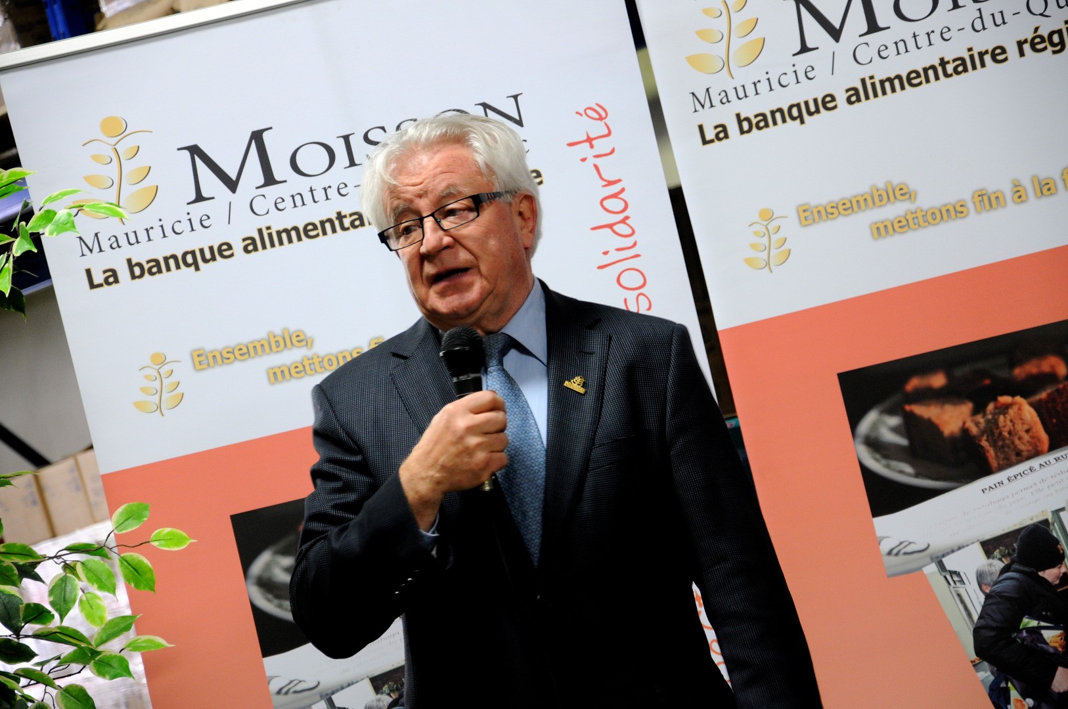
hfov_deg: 13.1
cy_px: 354
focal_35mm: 158
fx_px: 4667
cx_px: 534
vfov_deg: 8.7
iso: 640
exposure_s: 1/30
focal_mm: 105
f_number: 5.6
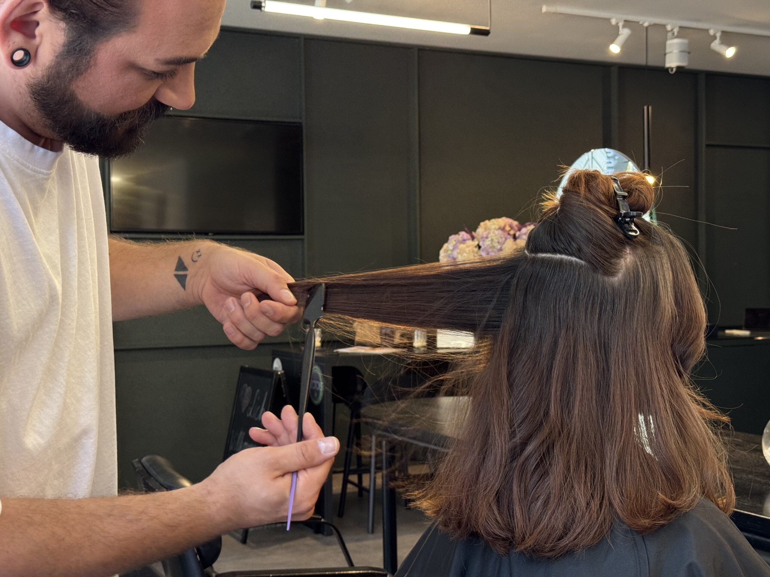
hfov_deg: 39.7
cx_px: 385
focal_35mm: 48
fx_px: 1068
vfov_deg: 30.3
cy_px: 288
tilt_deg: -0.1
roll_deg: +1.0
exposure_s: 1/50
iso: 100
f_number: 1.78
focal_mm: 6.76
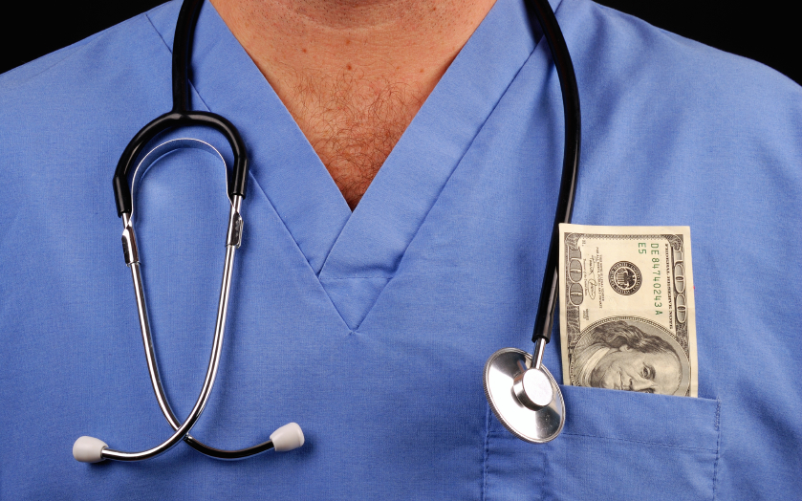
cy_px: 270
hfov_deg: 20.4
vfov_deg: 12.8
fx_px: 2229
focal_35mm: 102
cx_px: 403
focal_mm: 66
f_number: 18
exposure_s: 1/125
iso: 100
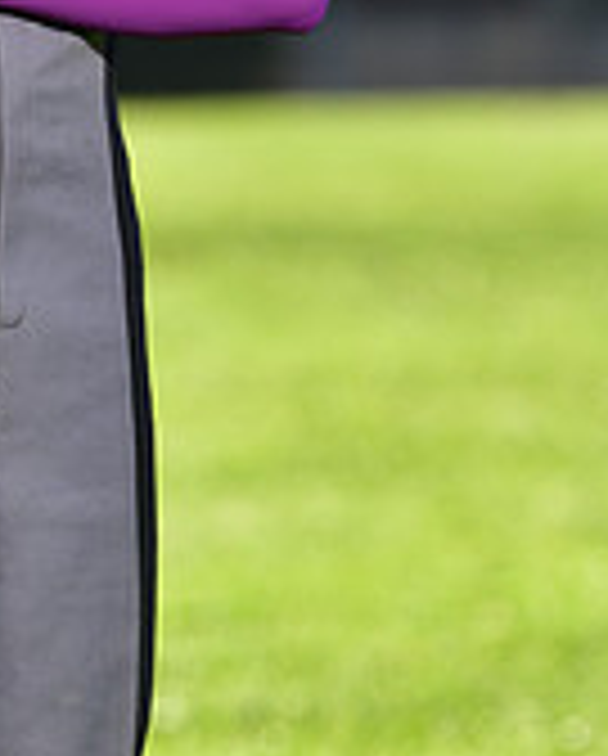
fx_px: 13414
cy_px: -518
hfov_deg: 2.6
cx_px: -88
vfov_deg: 3.2
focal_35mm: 598
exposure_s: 1/250
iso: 80
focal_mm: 185
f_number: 5
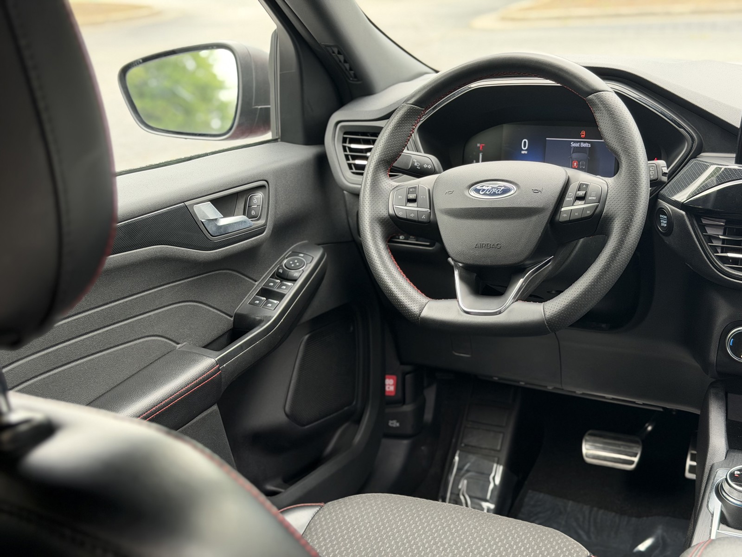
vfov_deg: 30.3
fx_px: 1029
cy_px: 278
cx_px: 371
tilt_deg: -17.4
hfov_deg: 39.7
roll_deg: +3.2
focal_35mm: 48
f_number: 1.78
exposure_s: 1/101
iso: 200
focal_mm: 6.76
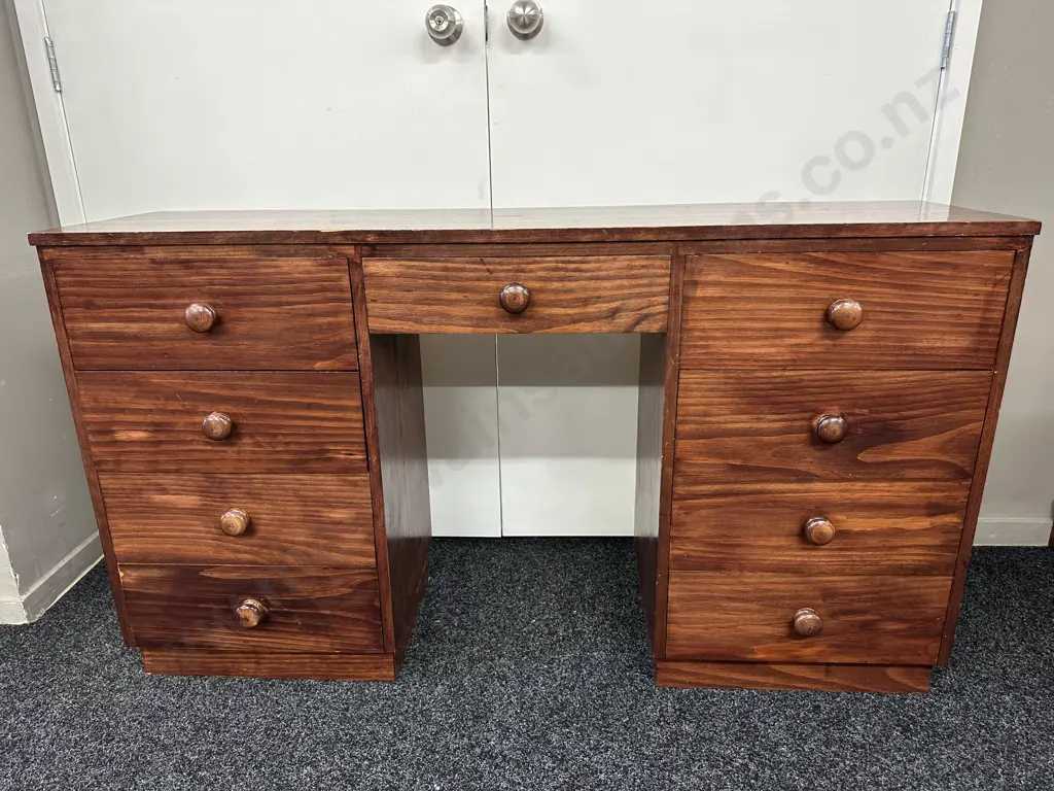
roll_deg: +0.8
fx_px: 731
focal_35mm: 24
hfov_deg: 71.6
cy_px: 396
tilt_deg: -18.5
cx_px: 527
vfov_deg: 56.8
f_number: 1.78
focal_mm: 6.86
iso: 125
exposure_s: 1/50
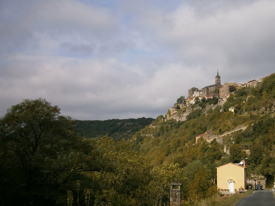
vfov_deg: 22.5
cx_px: 182
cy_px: 137
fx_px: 516
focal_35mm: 65
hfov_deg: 29.6
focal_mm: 8.3
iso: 80
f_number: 9.7
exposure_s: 1/200
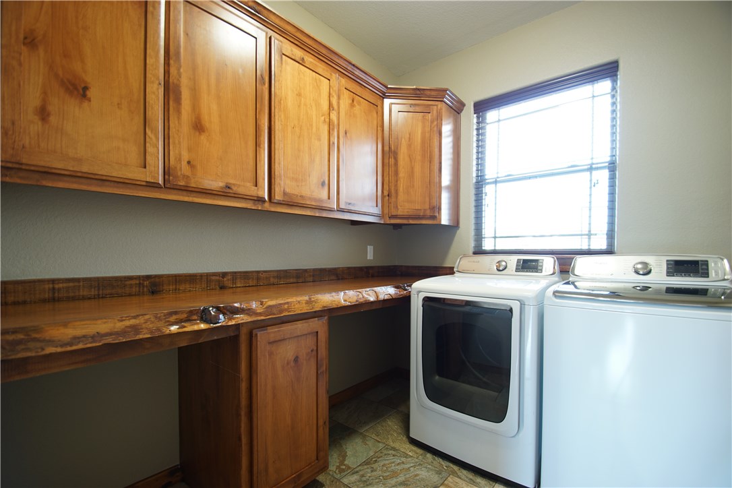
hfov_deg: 100.4
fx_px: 305
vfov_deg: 77.3
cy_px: 244
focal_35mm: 15
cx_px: 366
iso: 100
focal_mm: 10
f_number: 3.5
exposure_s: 1/2.5
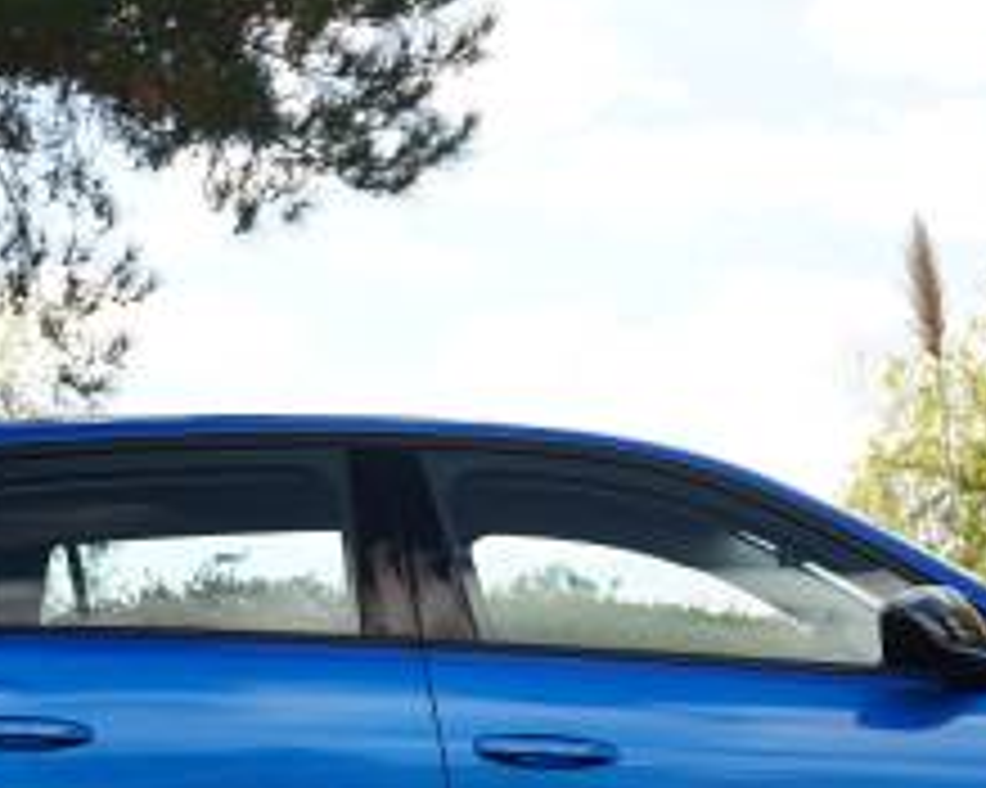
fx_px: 3490
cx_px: 545
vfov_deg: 12.7
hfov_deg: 16.1
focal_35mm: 120
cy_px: 770
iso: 100
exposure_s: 1/100
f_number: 5
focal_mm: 43.6
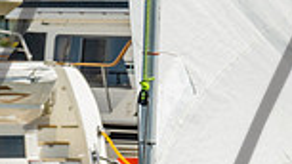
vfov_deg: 2.3
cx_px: 401
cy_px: 191
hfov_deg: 4.1
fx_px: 4049
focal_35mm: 523
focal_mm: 83
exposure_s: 1/320
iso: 250
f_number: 10
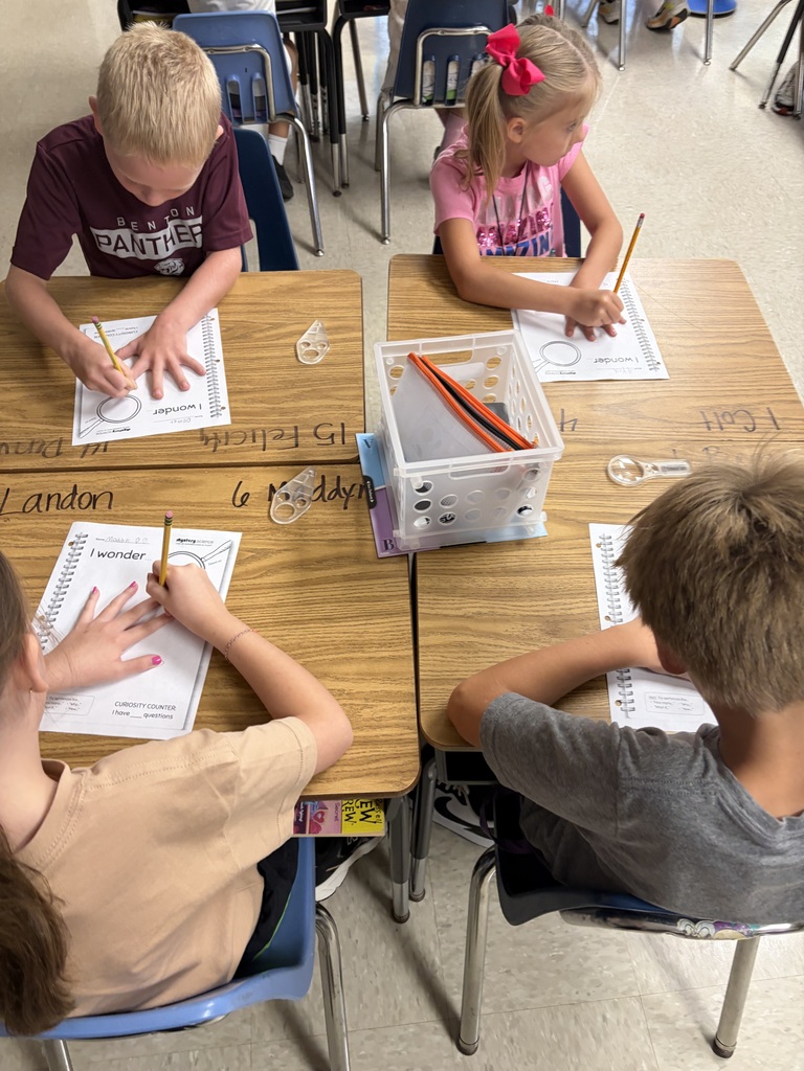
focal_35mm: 26
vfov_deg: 67.3
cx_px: 402
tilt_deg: -52.8
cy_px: 536
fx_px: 805
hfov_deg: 53.1
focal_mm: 5.96
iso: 200
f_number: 1.6
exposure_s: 1/60
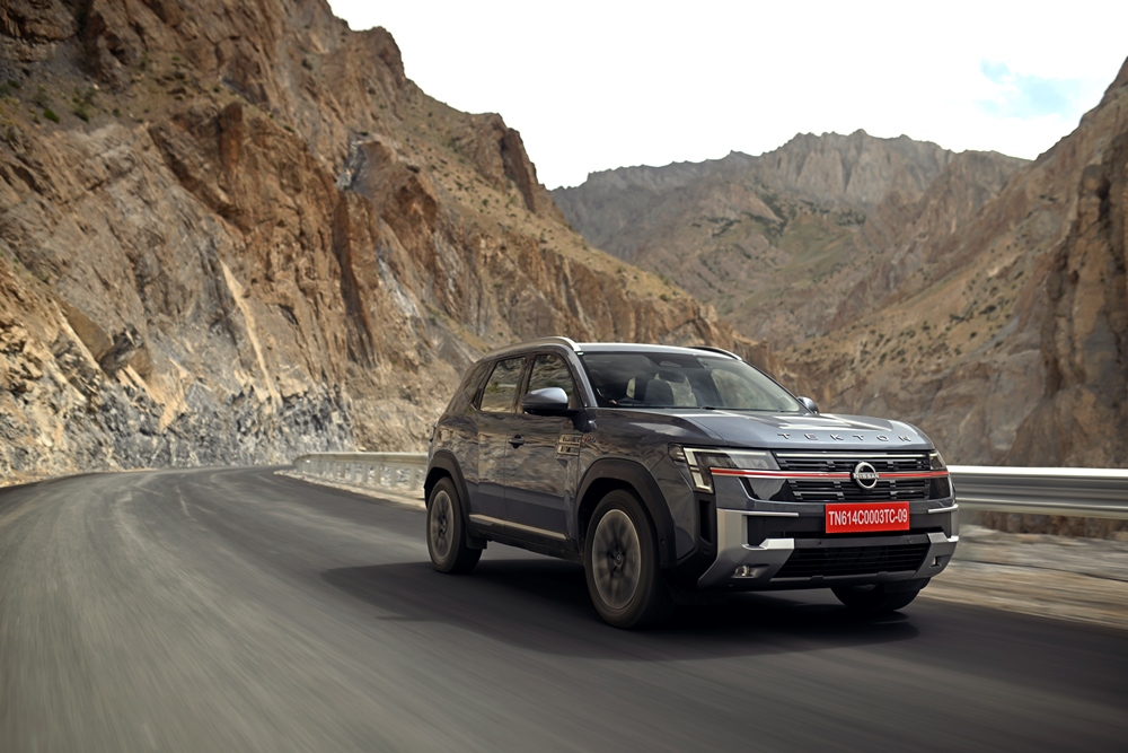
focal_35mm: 35
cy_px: 376
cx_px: 564
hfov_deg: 54.4
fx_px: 1097
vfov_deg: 37.9
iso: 32
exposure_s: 1/30
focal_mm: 35
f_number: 2.2
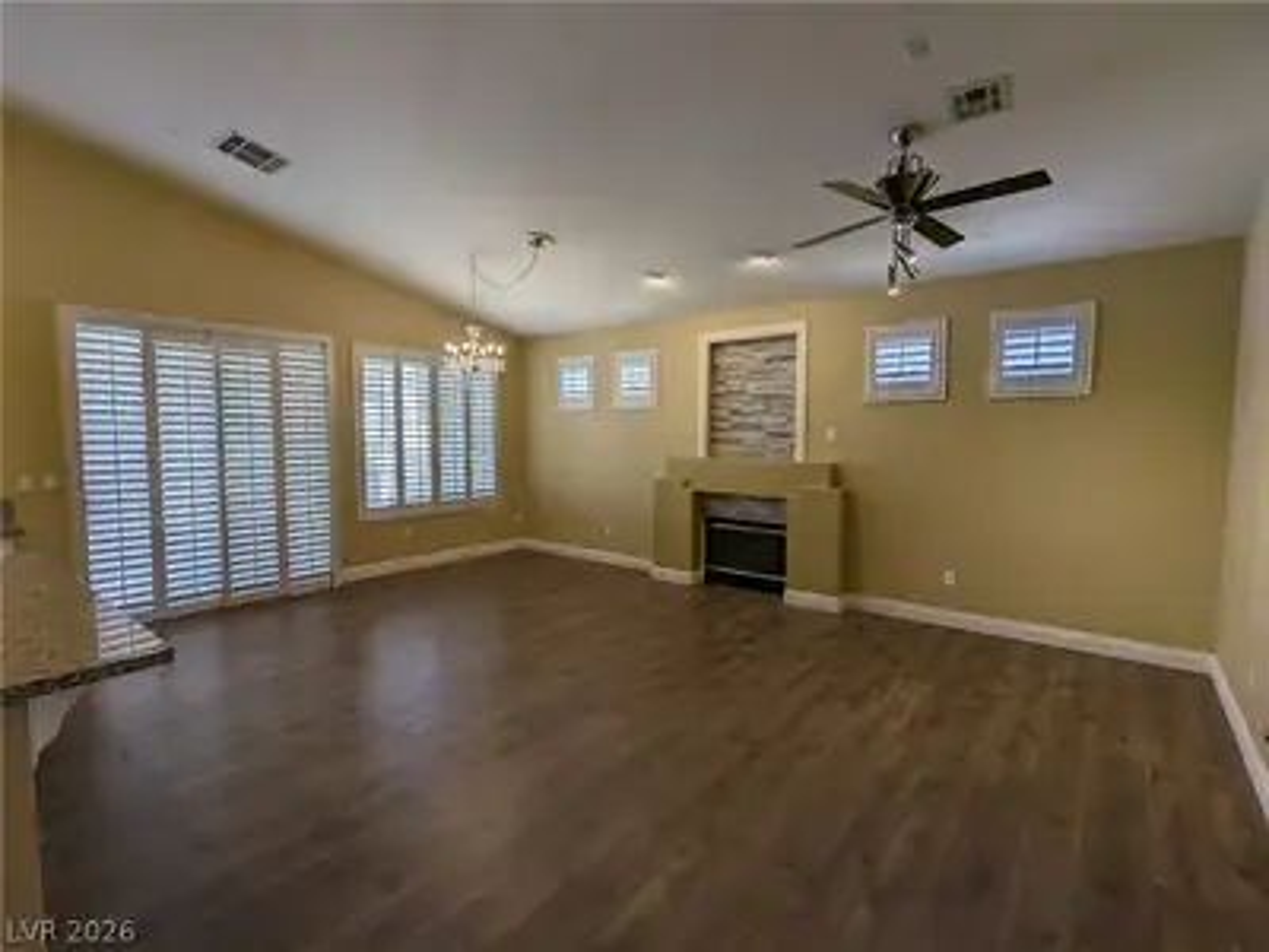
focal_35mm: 16
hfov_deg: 94.5
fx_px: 587
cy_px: 476
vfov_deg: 78.1
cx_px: 634
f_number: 2.2
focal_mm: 2.35
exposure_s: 1/120
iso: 61
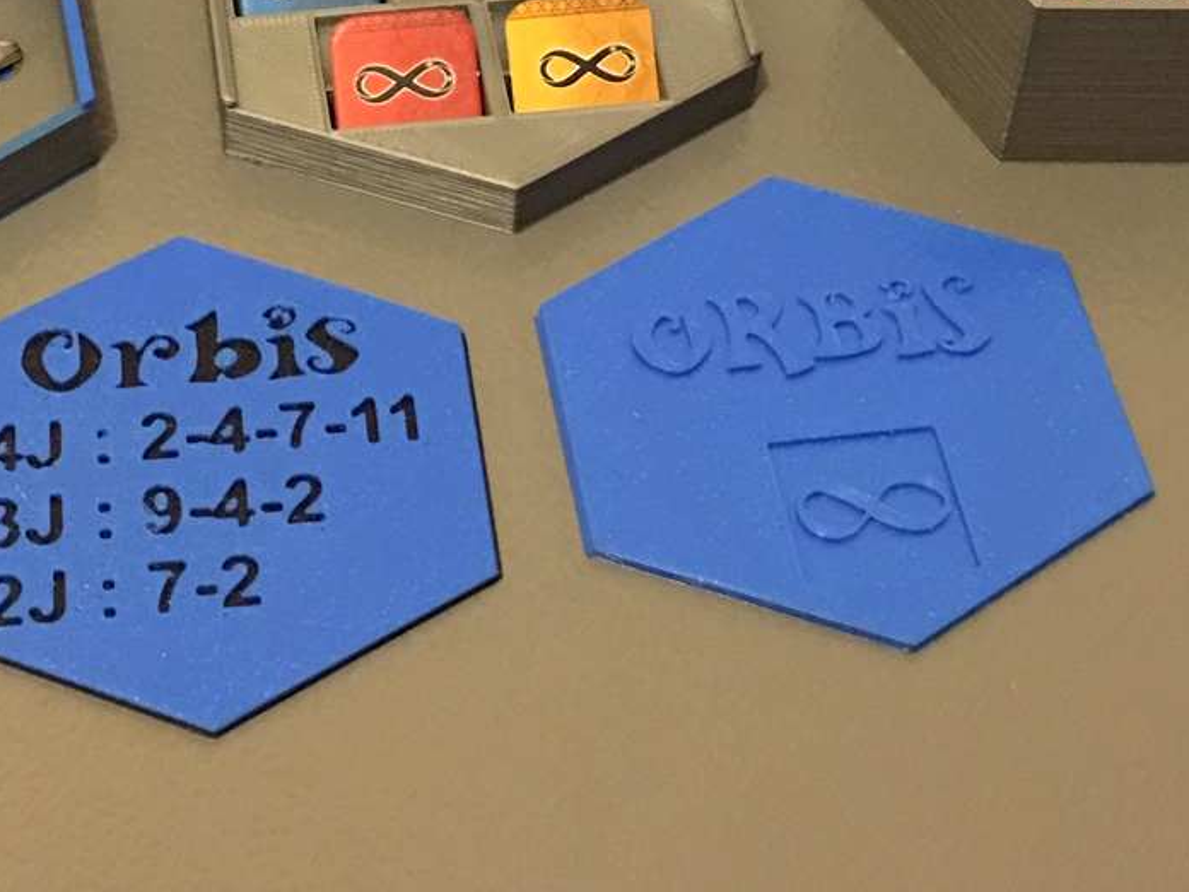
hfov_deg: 23.2
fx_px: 2885
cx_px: 376
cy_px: -97
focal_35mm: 84
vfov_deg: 17.0
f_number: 2.2
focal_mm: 4.15
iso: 125
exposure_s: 1/4
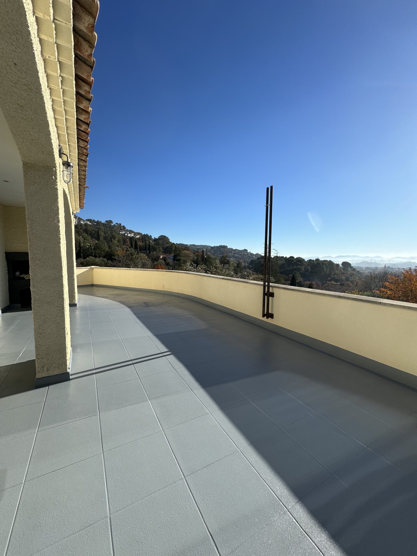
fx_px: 225
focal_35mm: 14
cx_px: 208
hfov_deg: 85.7
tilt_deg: -6.2
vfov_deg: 102.1
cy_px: 278
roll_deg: -1.2
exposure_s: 1/2208
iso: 50
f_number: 2.2
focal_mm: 2.22
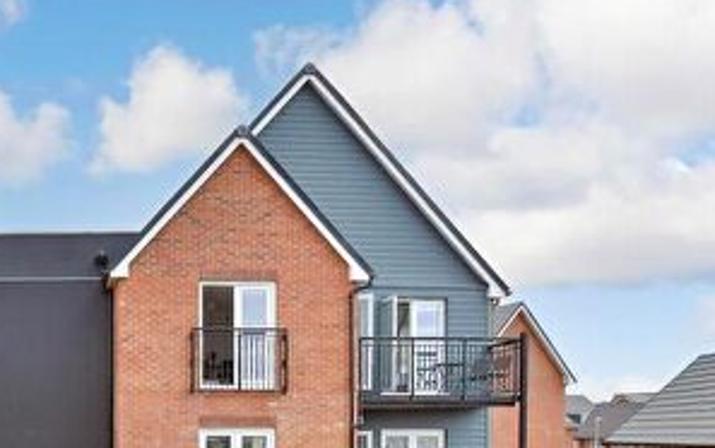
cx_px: 58
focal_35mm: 36
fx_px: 702
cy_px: 550
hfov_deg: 47.8
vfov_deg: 29.8
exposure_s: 1/640
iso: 320
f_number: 6.3
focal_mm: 10
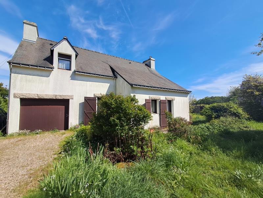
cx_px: 132
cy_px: 99
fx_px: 122
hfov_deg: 94.5
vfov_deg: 78.1
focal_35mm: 16
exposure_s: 1/1389
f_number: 2.2
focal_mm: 1.64
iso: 40
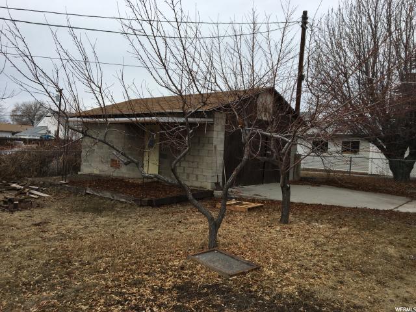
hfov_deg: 61.7
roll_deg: -3.1
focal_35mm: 29
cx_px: 208
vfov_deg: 48.2
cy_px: 156
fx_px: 349
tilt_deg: -2.8
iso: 25
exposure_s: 1/962
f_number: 2.2
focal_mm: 4.15
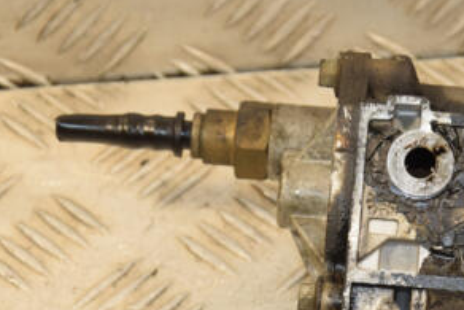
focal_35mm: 231
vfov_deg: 6.0
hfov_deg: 8.9
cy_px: 161
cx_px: 423
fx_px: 2979
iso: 800
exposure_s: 1/200
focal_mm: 75
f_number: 5.6
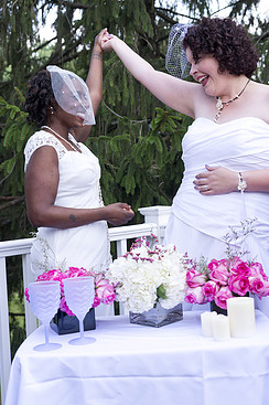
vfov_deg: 36.9
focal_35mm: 54
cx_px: 147
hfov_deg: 25.0
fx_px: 606
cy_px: 195
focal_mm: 44
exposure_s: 1/320
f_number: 4.5
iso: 250
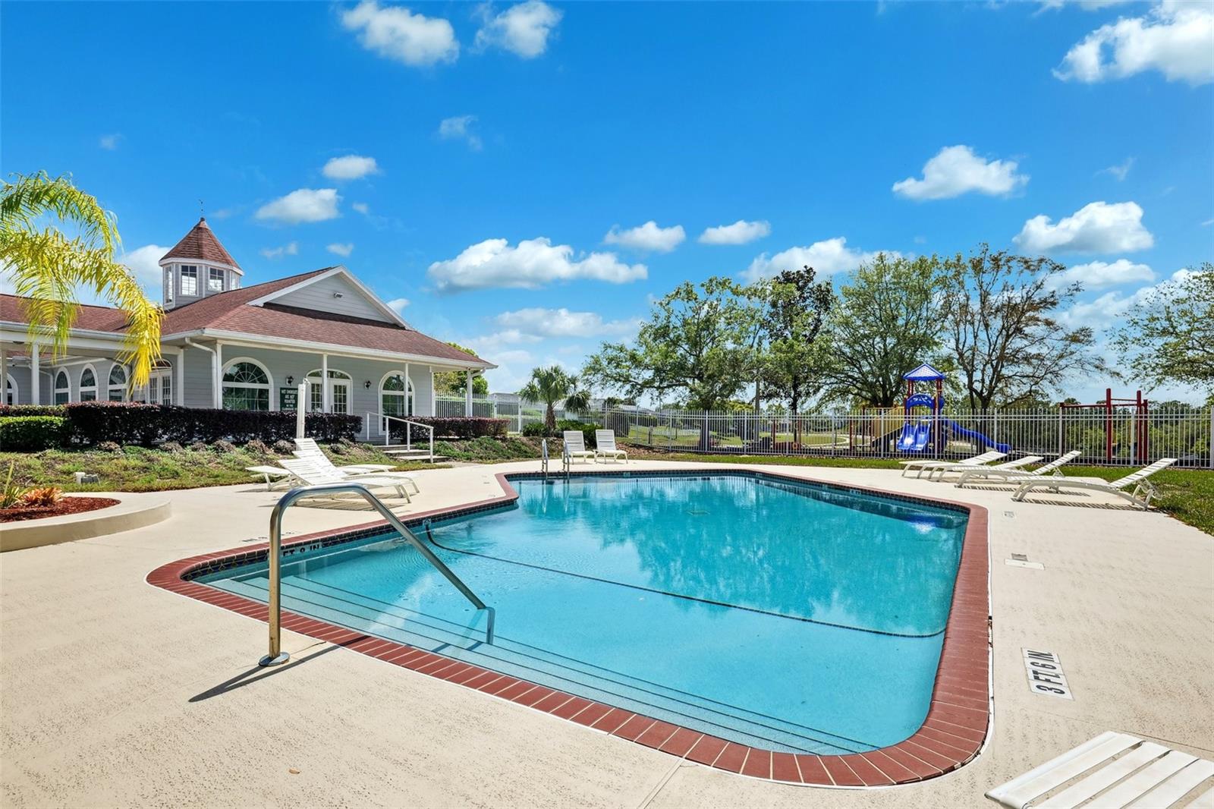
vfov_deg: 70.4
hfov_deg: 93.3
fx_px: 573
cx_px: 607
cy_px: 404
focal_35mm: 17
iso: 100
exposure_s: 1/400
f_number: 8
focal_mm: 17
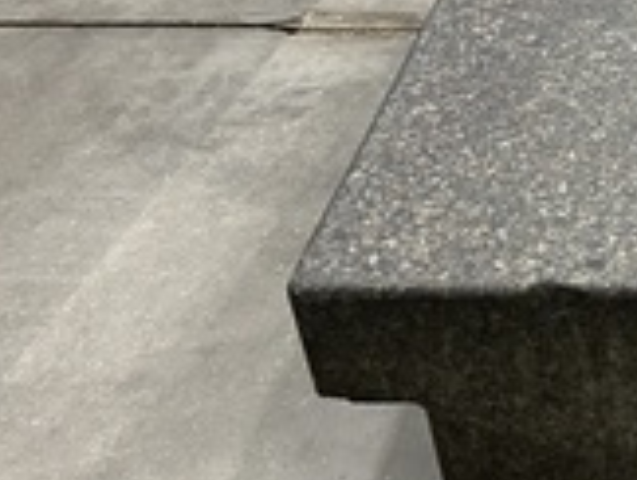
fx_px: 1419
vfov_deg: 19.2
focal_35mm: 77
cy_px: 177
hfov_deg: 22.2
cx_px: 869
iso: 320
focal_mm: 5.7
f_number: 1.5
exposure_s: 1/60
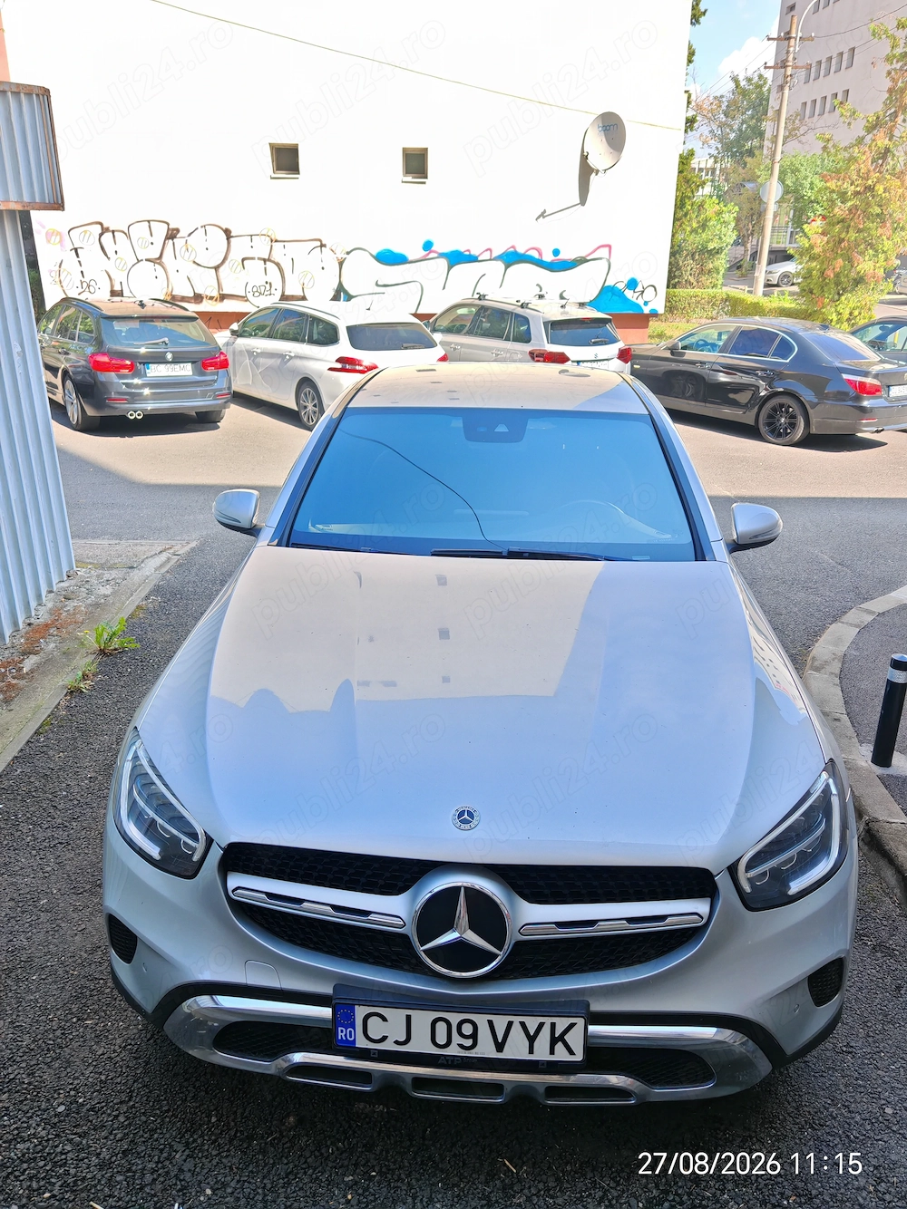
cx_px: 454
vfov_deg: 65.3
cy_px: 604
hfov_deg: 51.3
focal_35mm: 27
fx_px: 944
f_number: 1.9
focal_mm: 6.67
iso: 50
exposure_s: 1/540
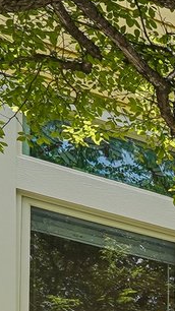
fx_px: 924
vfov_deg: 14.8
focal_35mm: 112
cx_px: 792
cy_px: 662
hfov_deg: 6.9
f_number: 8
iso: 100
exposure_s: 1/80
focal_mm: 16
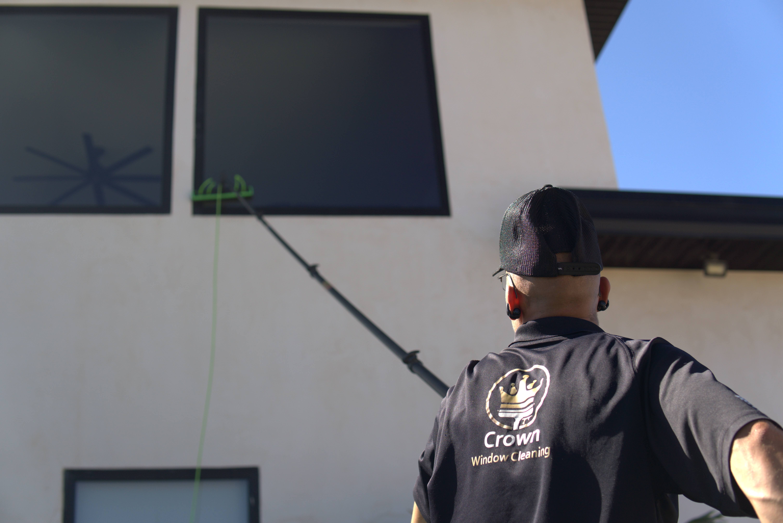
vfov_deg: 29.9
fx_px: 979
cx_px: 392
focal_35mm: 45
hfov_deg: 43.6
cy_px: 262
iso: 50
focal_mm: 30
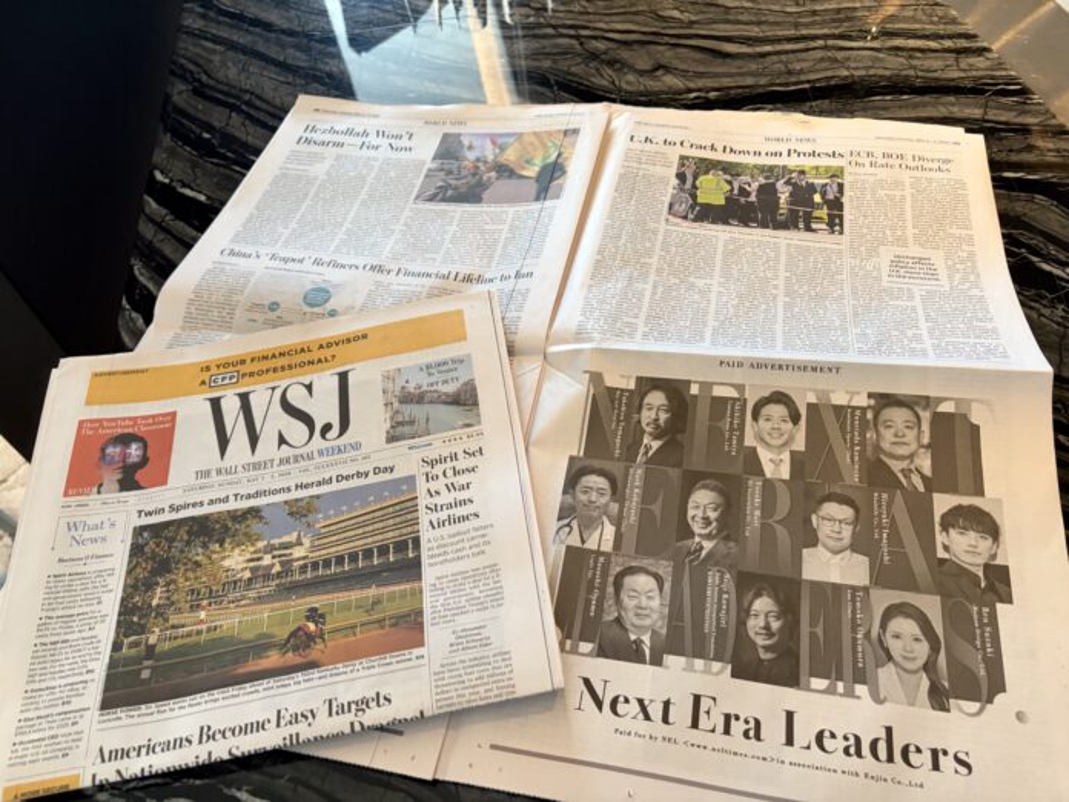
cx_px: 534
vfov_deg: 53.1
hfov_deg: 67.3
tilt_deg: -52.8
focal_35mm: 26
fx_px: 803
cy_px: 401
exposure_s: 1/60
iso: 320
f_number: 1.6
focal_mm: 5.96
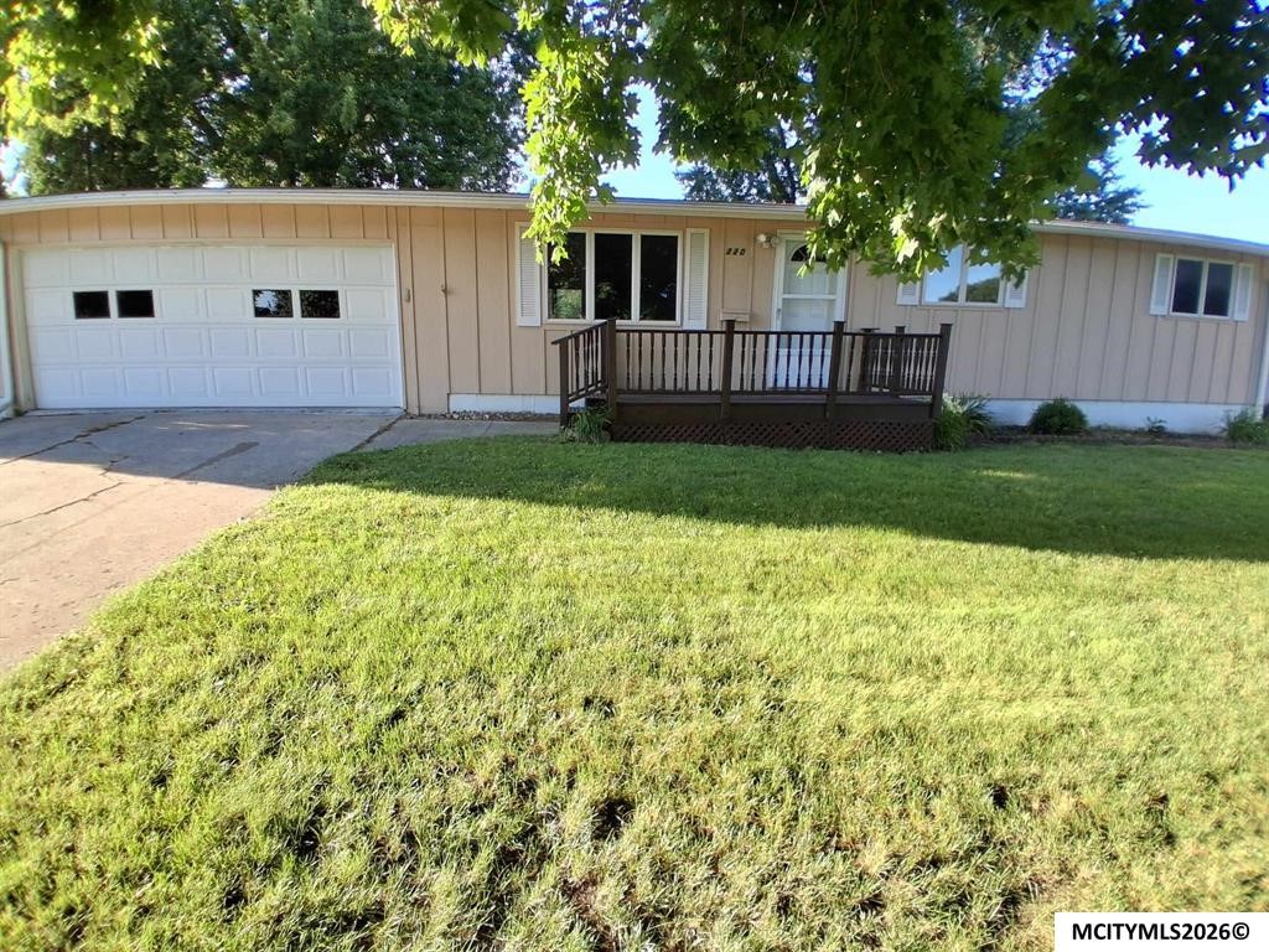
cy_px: 476
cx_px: 634
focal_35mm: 17
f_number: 2.2
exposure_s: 1/200
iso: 50
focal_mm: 1.4
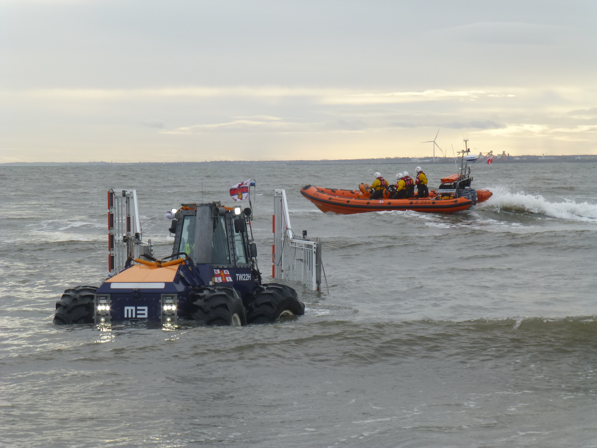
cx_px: 298
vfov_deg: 15.4
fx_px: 1656
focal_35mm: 96
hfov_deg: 20.4
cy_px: 224
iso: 100
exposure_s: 1/160
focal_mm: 17.1
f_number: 5.3
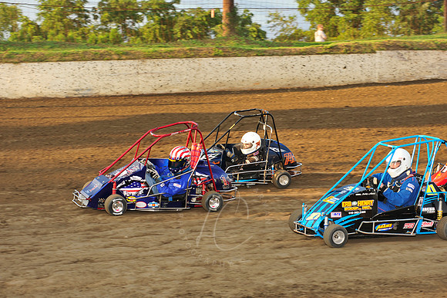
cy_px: 149
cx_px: 224
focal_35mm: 105
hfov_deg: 19.5
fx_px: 1303
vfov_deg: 13.0
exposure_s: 1/320
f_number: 8
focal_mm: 105
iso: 640
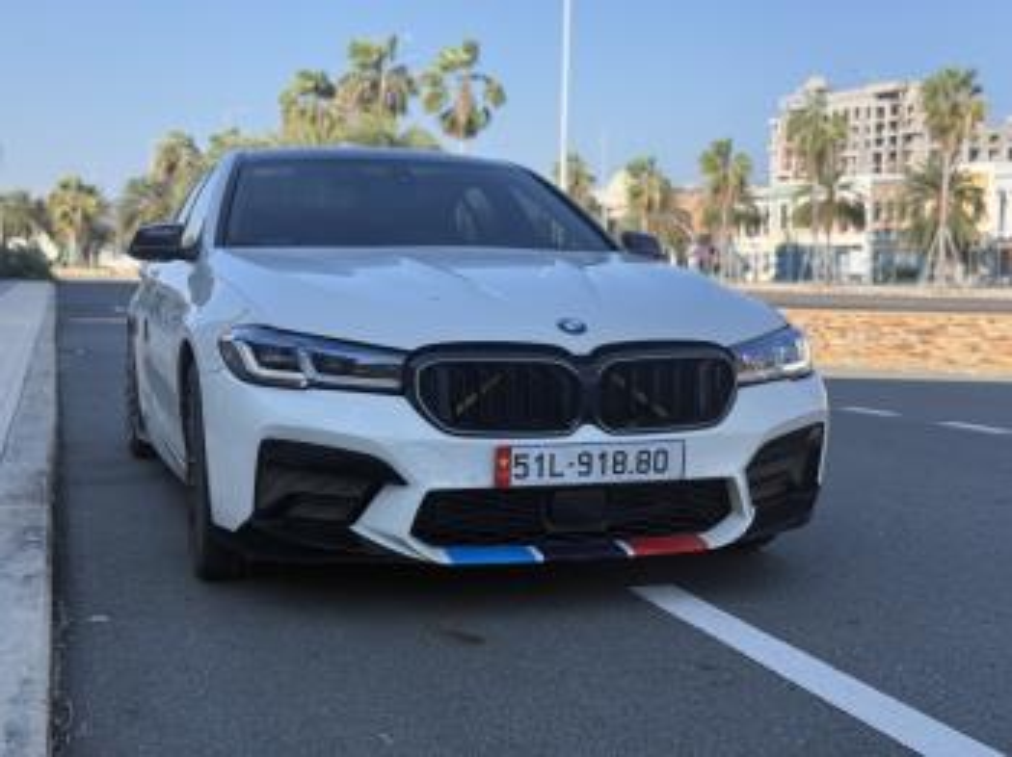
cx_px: 506
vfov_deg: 30.2
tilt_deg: -5.1
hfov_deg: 39.7
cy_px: 378
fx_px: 1402
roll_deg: -0.5
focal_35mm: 48
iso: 64
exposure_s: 1/2088
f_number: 1.78
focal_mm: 6.76
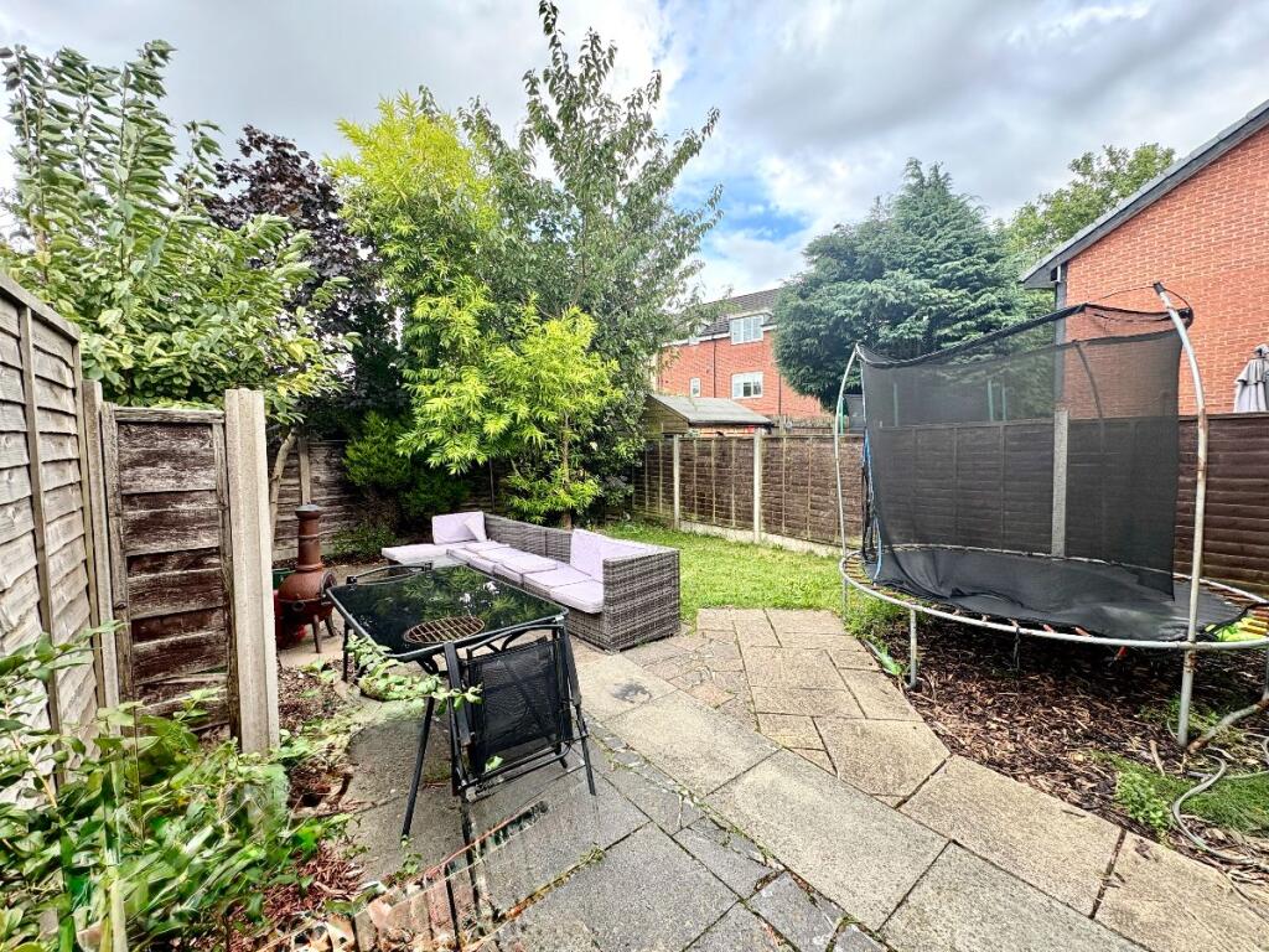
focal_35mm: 14
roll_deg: +0.4
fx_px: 513
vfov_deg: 85.7
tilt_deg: -3.2
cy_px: 476
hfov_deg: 102.1
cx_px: 634
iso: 64
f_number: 2.2
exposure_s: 1/174
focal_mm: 2.22
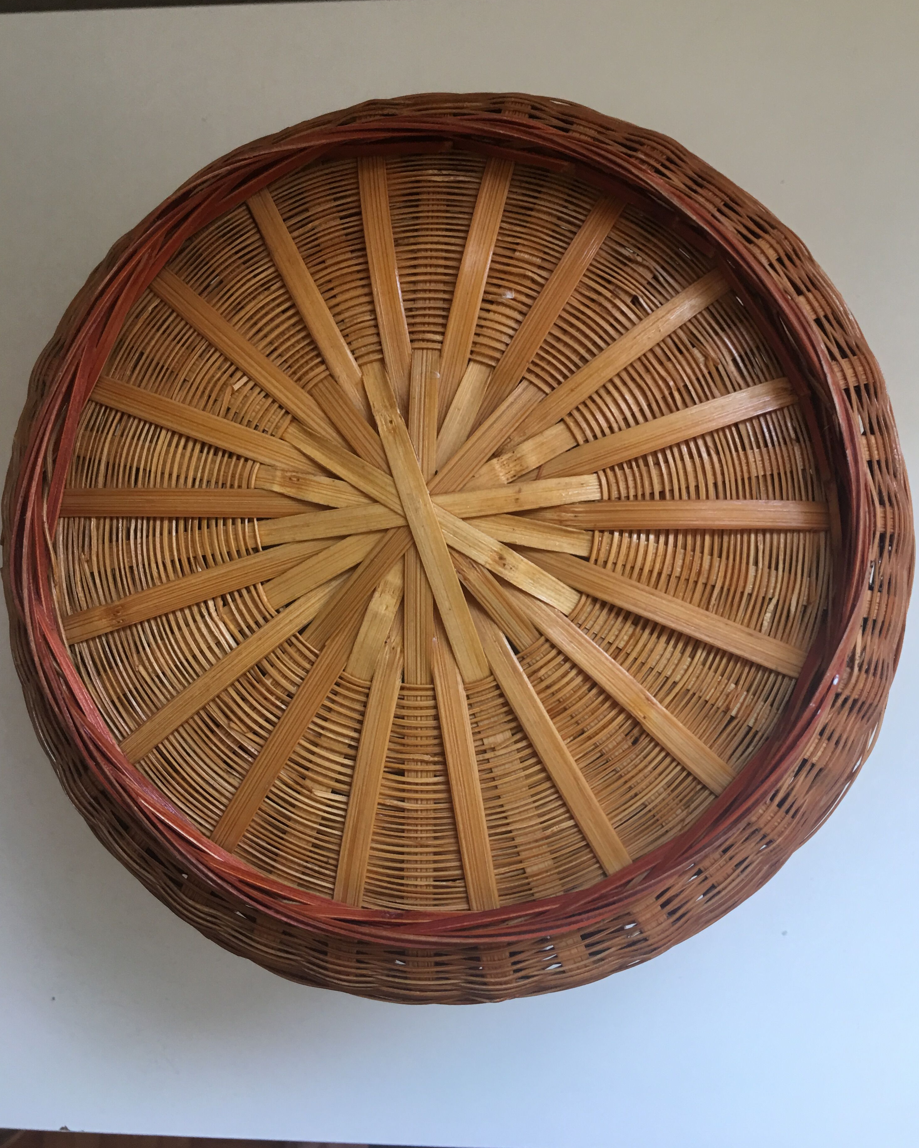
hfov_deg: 47.1
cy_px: 524
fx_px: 1054
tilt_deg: -83.1
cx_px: 463
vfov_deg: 57.1
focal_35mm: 31
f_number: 2.2
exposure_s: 1/33
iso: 40
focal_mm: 4.15
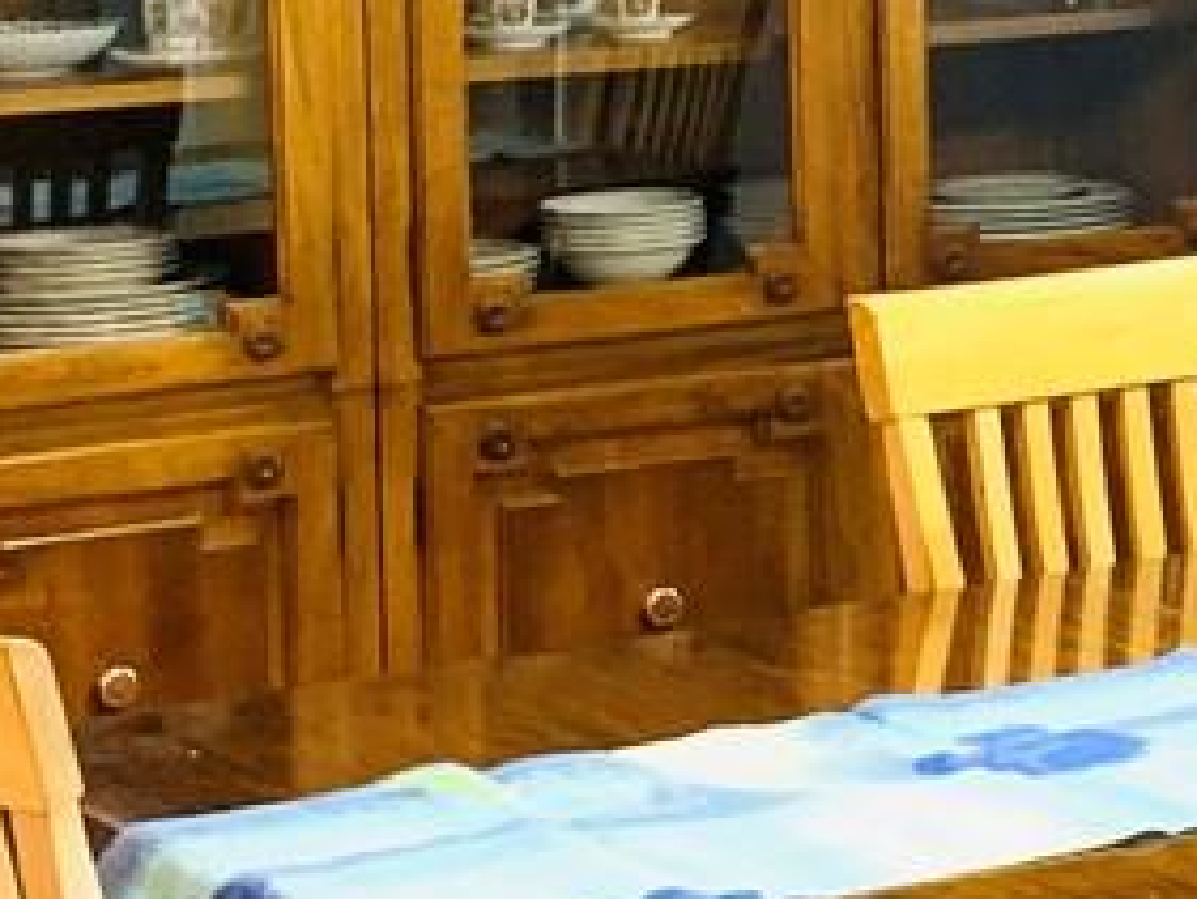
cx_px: 1798
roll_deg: +2.0
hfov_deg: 12.7
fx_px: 5120
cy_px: -170
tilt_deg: -2.5
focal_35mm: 148
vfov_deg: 9.9
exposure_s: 1/60
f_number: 1.8
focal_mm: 4.25
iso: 160
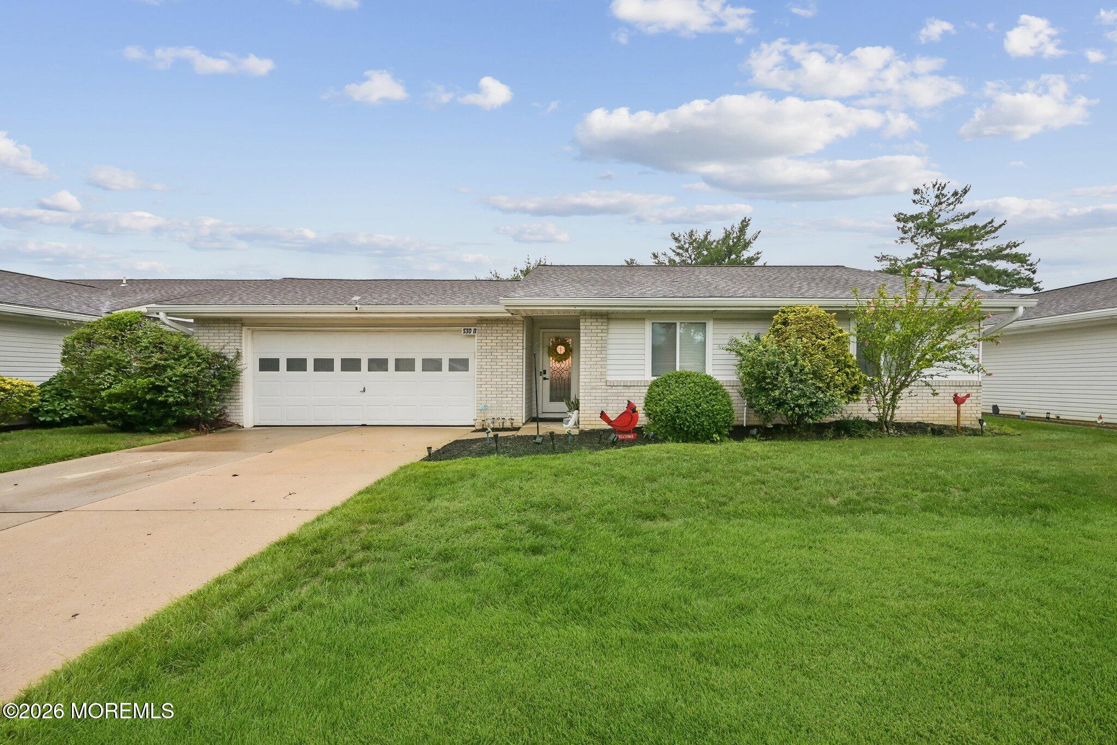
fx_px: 465
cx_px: 558
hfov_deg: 100.4
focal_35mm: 15
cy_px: 372
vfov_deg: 77.3
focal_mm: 15
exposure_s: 1/20
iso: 400
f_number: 11
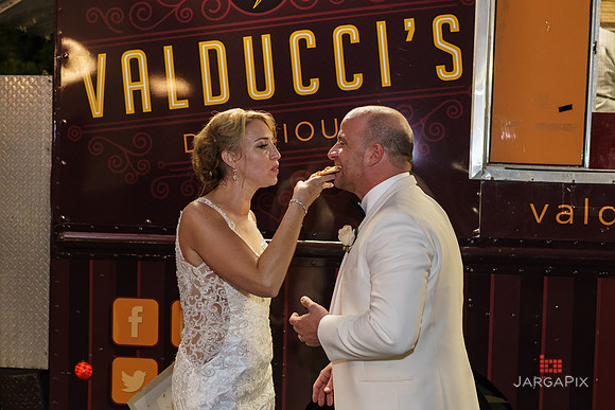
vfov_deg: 26.0
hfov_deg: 38.2
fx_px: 888
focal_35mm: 52
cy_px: 205
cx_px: 308
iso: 2000
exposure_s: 1/160
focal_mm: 35
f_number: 2
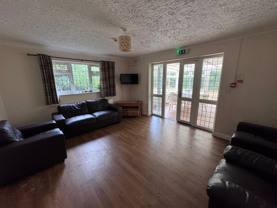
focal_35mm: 14
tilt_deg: -13.3
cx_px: 138
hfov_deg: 102.1
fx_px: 112
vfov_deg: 85.7
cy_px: 104
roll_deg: +0.4
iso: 320
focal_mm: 2.22
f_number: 2.2
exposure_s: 1/62
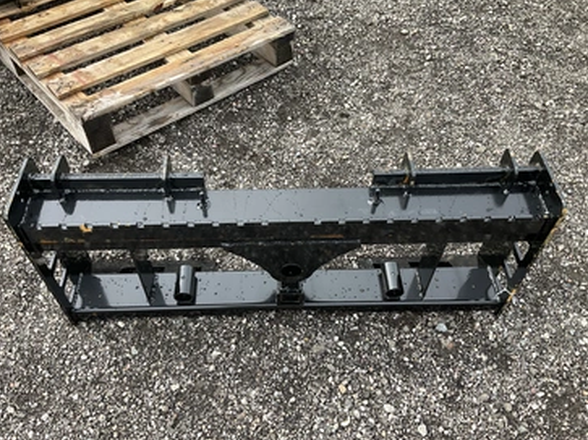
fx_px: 543
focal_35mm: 32
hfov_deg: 56.8
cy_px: 209
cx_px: 292
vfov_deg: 44.1
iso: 25
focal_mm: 3
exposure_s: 1/300
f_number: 1.8
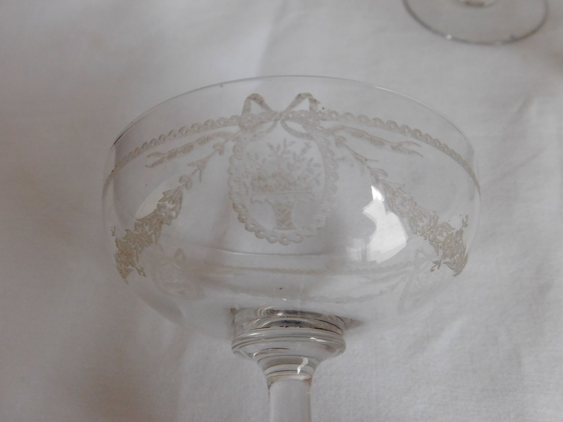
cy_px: 211
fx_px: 488
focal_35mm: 30
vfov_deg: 46.8
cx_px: 282
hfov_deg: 60.0
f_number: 3.2
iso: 400
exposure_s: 1/13
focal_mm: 5.3
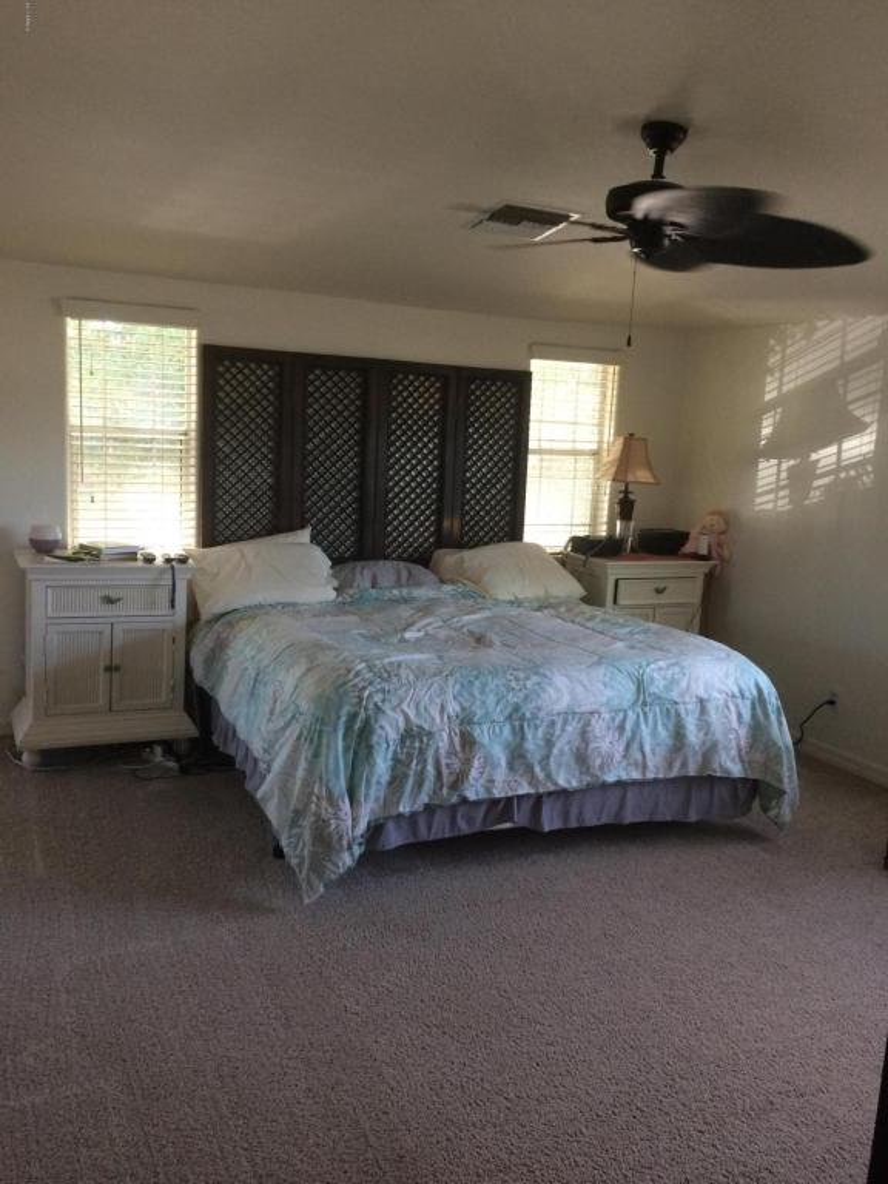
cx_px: 444
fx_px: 992
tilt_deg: -7.0
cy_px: 592
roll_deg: -0.6
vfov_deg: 61.7
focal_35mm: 29
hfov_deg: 48.2
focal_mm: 4.15
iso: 160
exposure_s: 1/30
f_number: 2.2
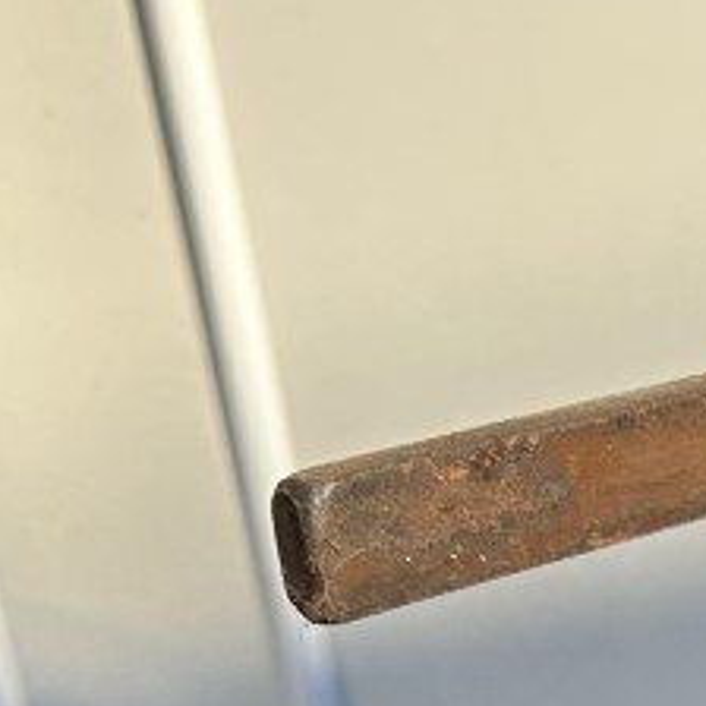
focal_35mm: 97
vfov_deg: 16.4
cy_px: 1046
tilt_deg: -29.8
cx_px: 1204
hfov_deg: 15.7
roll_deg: +0.9
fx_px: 2238
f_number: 1.78
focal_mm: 6.86
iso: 80
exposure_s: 1/2410
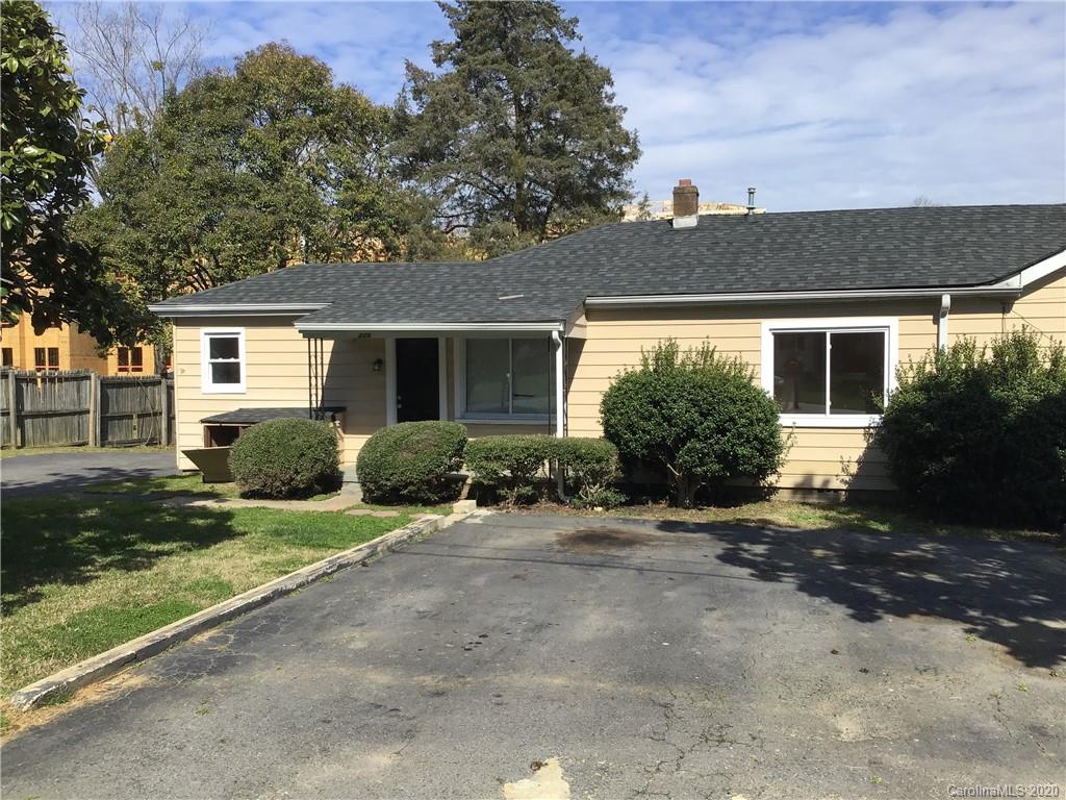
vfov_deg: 45.4
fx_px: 955
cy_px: 400
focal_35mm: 31
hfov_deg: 58.4
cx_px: 533
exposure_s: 1/1314
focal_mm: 3.3
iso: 25
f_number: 2.4
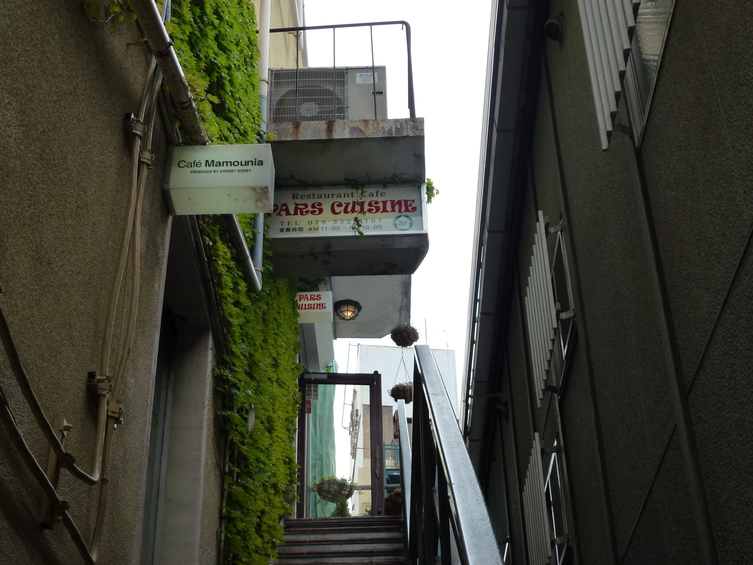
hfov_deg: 36.8
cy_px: 282
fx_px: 1131
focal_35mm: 52
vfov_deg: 28.0
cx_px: 376
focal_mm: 9.4
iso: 160
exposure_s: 1/320
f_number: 4.3
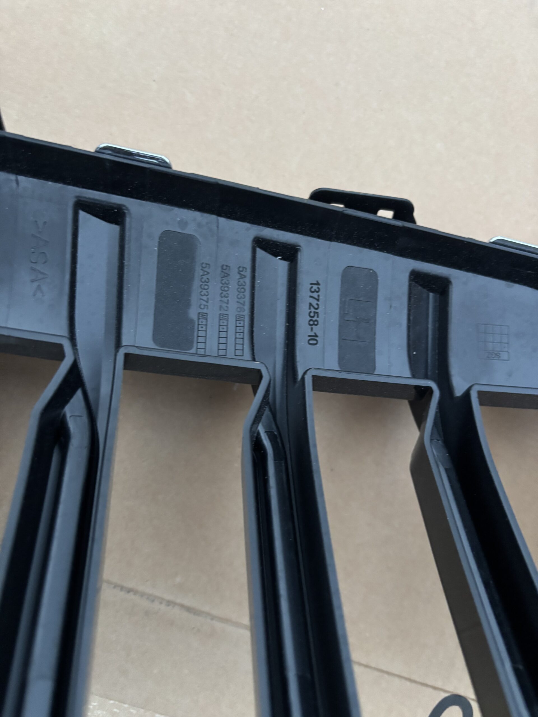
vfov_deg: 67.3
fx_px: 539
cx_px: 269
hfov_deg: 53.1
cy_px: 358
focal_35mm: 26
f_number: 1.6
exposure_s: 1/33
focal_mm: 5.96
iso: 640
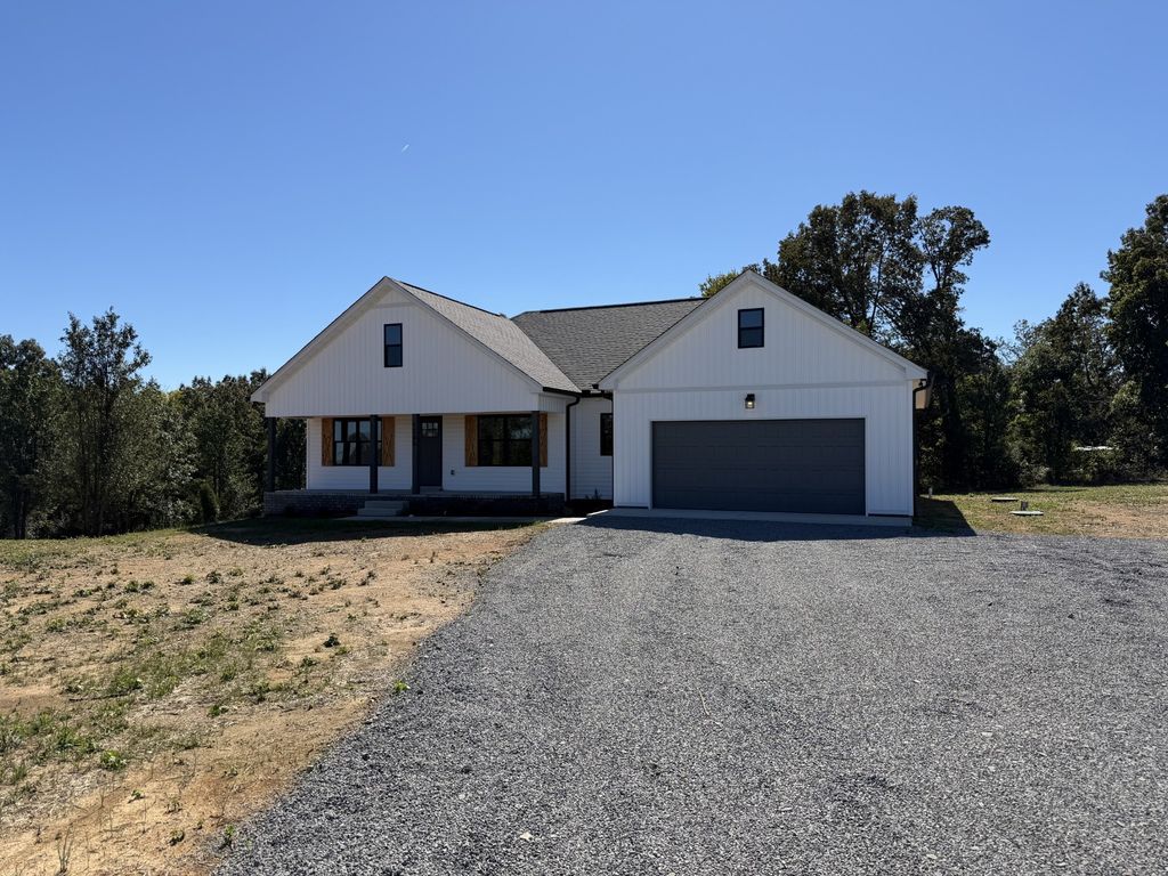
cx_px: 584
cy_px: 438
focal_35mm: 24
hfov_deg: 71.6
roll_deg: +0.3
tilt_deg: +1.2
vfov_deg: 56.8
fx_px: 810
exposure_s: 1/5319
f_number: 1.78
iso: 80
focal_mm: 6.76
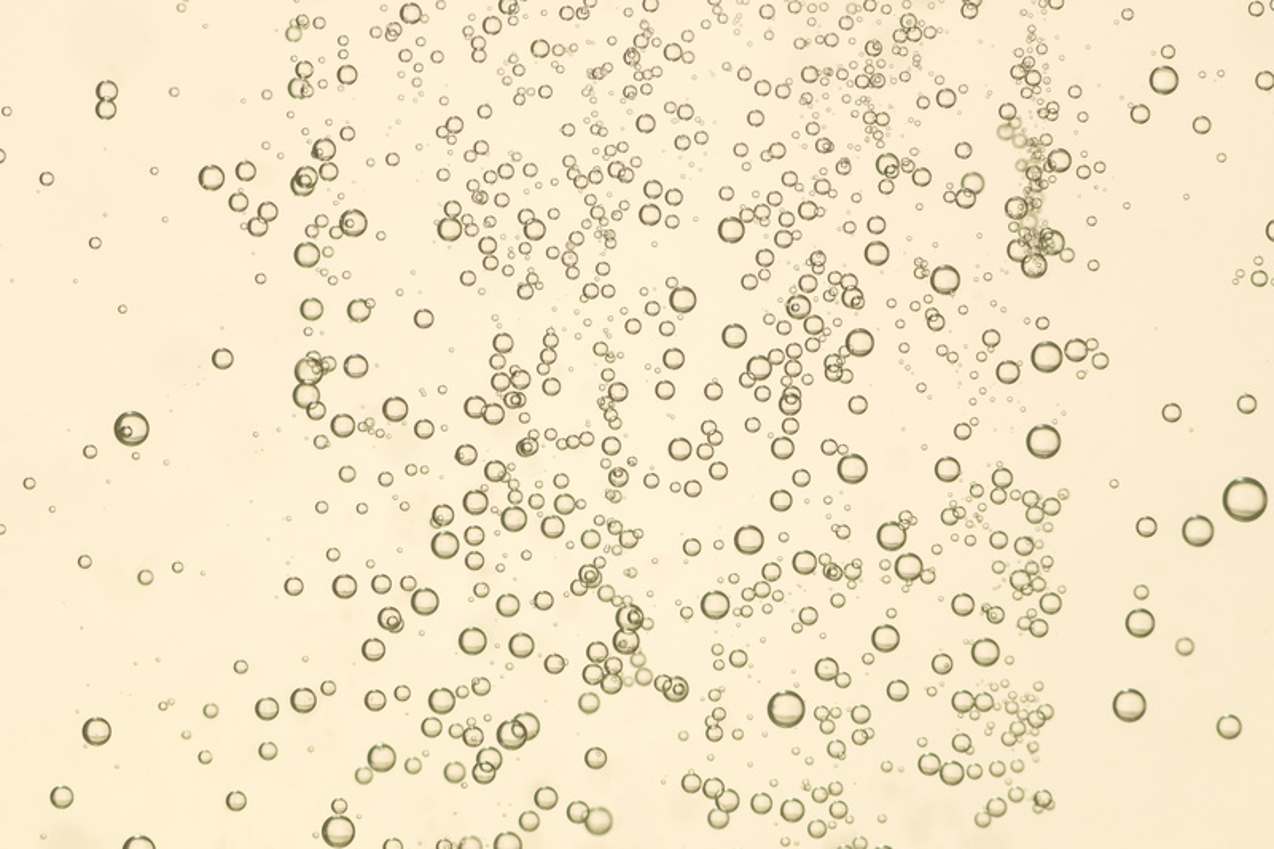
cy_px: 424
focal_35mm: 158
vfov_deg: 8.7
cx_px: 637
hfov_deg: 13.0
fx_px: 5572
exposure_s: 1/200
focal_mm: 105
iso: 100
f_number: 10
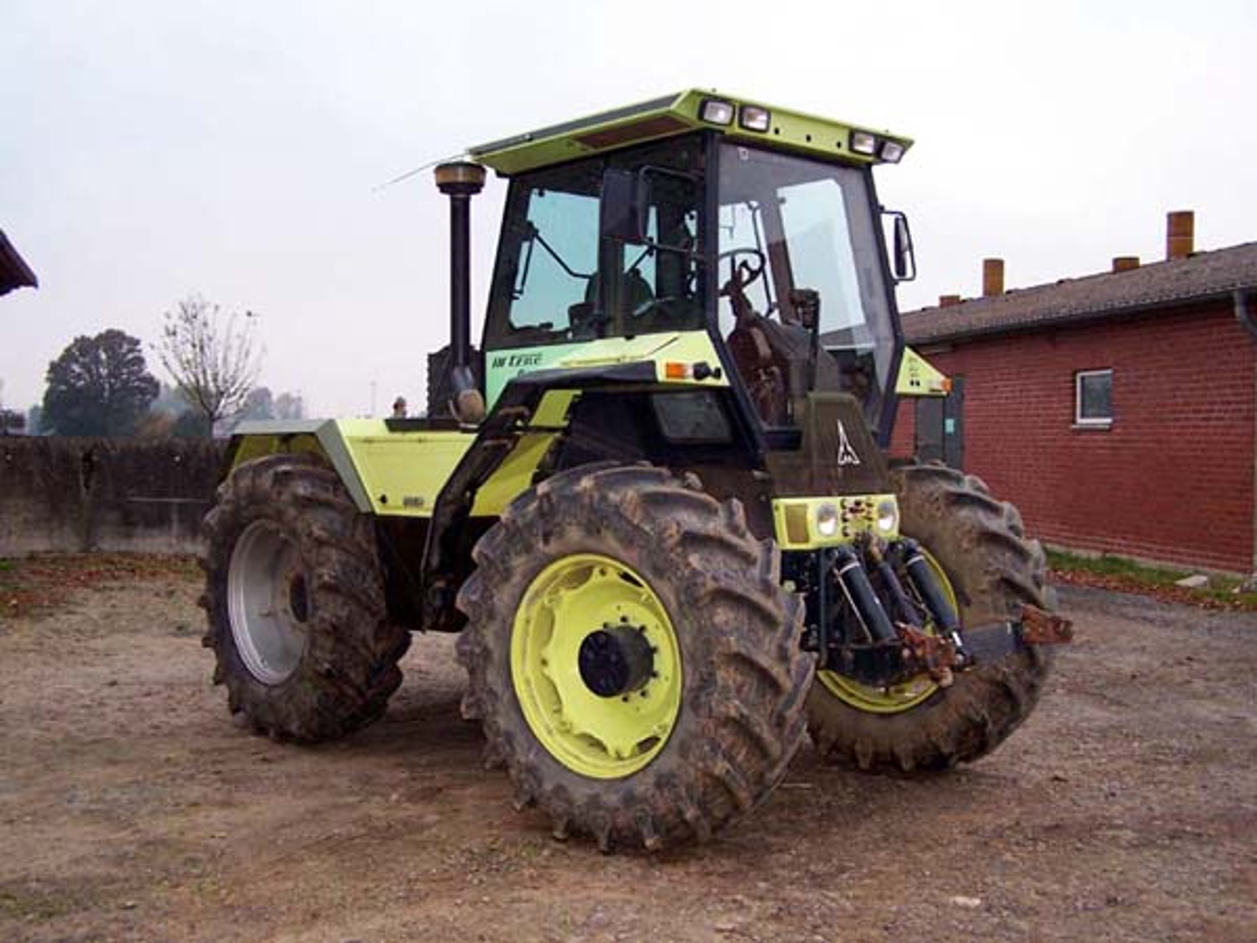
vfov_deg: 37.7
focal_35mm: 38
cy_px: 472
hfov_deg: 49.0
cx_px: 628
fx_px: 1380
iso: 140
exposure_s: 1/60
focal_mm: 6.3
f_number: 2.8
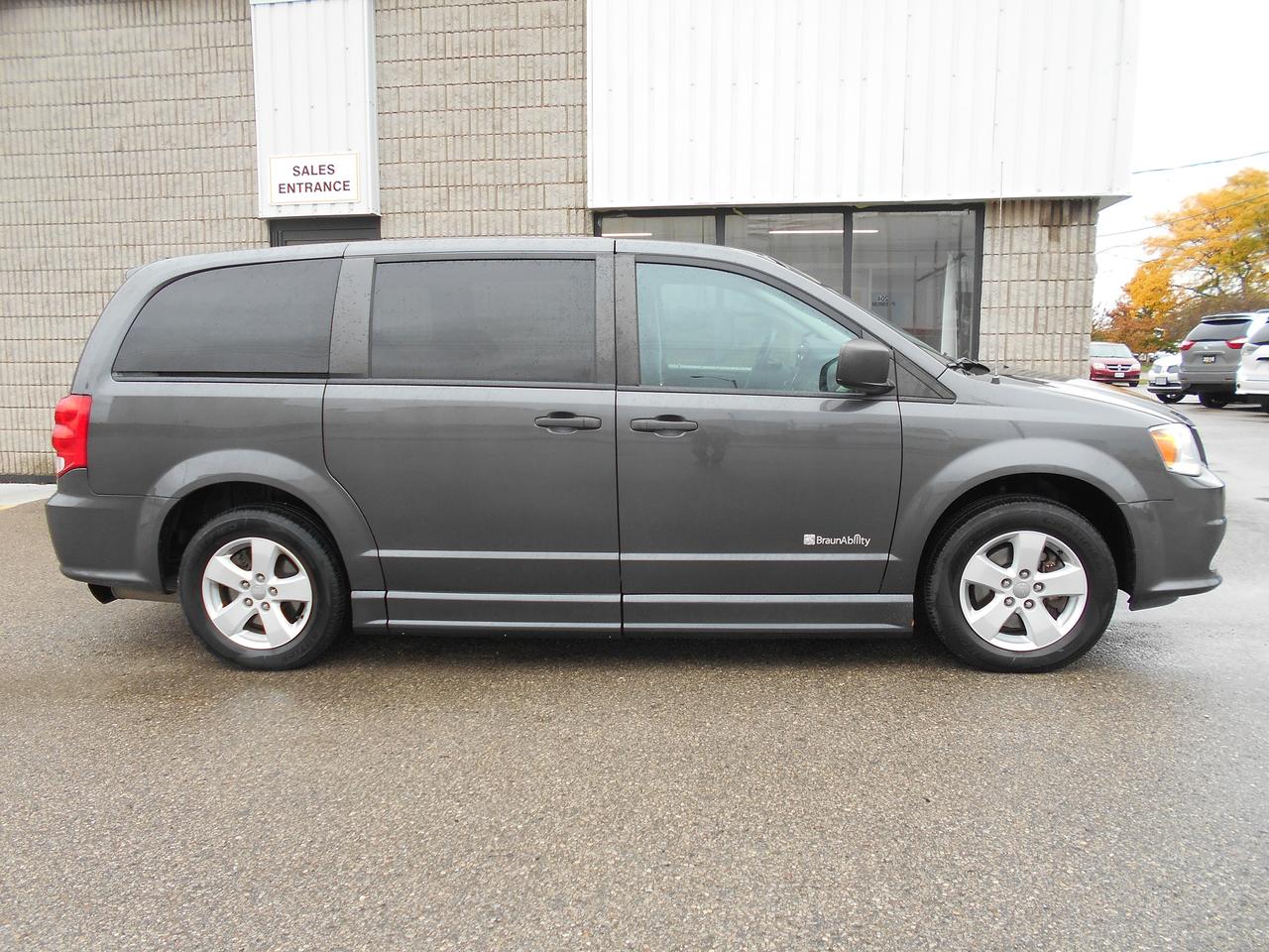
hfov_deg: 67.3
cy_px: 476
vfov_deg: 53.1
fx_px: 953
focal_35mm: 26
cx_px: 634
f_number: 3.2
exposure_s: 1/100
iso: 80
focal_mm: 4.6
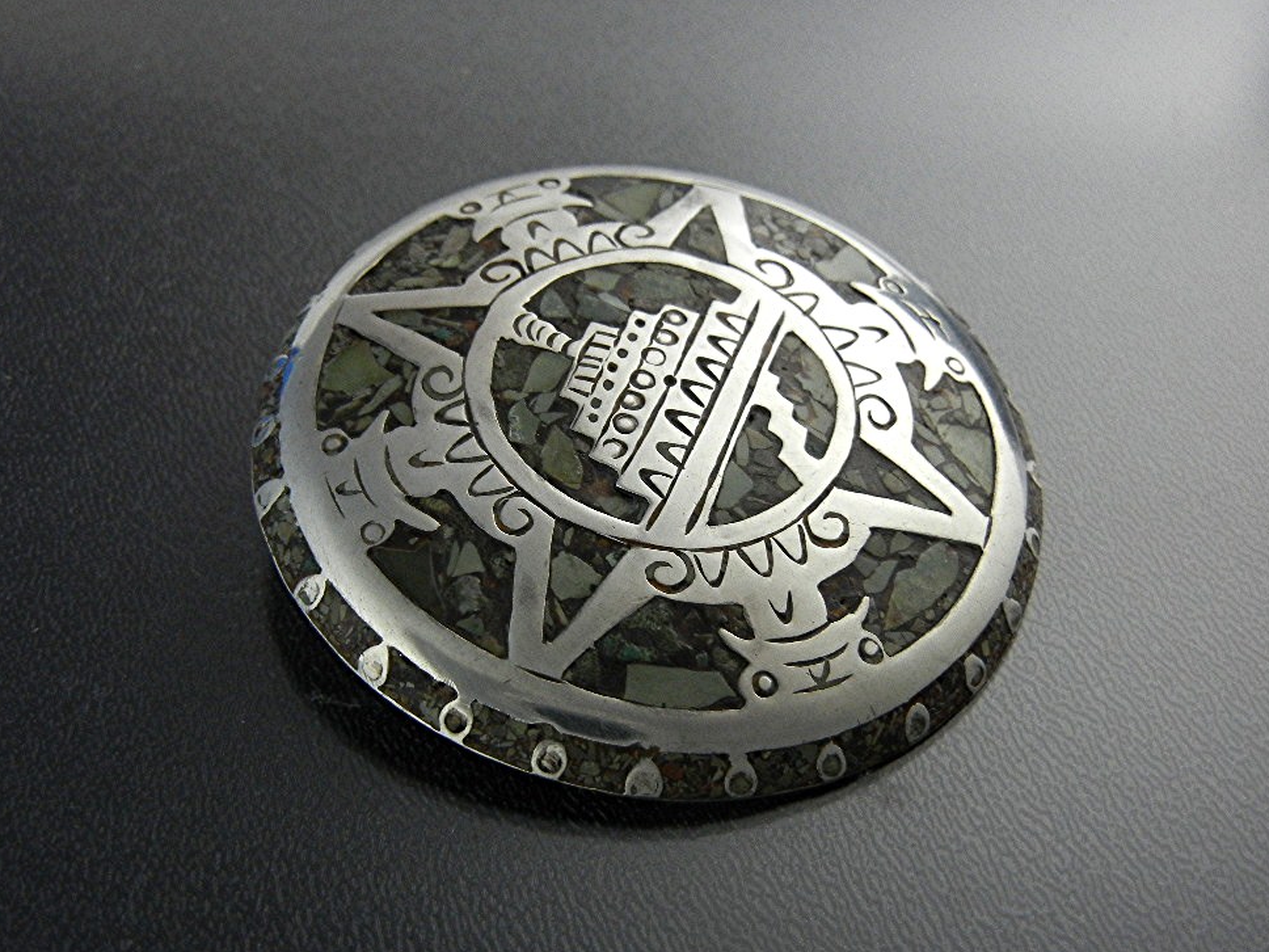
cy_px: 472
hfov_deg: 34.9
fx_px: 2016
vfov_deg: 26.6
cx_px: 604
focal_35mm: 55
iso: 400
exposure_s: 1/56
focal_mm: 9.3
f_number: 3.9
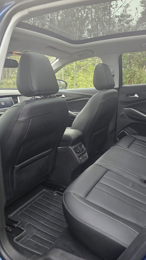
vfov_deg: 71.9
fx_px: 179
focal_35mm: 26
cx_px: 100
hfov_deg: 43.6
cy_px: 128
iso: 125
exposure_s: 1/100
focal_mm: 6.3
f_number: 1.7
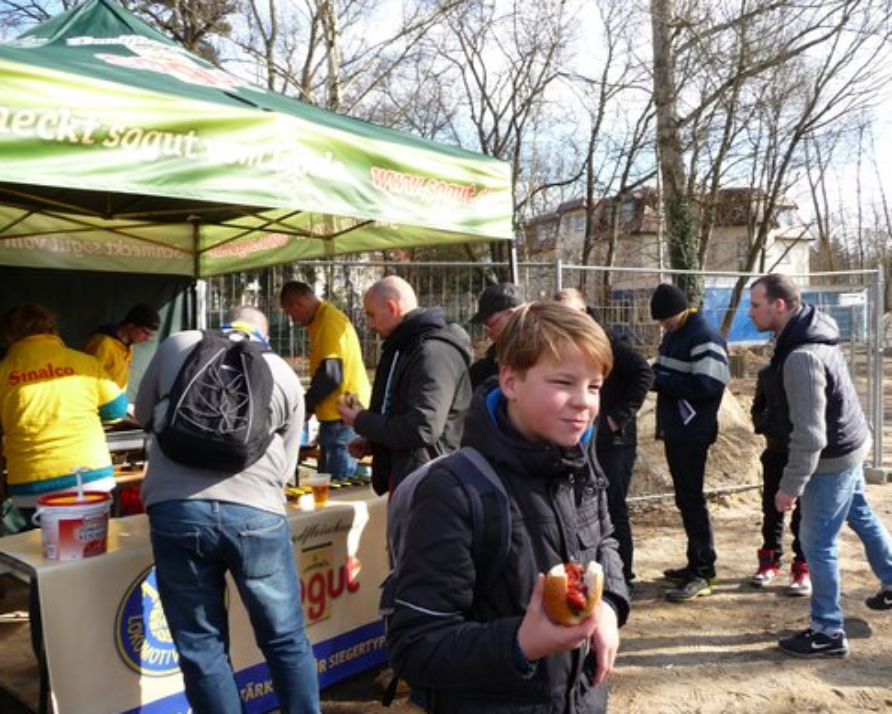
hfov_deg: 58.7
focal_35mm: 30
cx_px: 471
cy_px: 352
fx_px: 792
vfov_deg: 48.5
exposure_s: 1/250
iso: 100
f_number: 3.3
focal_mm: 4.7
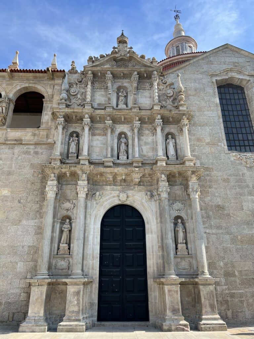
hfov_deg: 53.1
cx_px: 127
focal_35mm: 26
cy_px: 170
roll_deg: +1.7
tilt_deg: +23.3
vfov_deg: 67.3
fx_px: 254
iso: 50
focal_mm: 5.7
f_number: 1.5
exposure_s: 1/1511
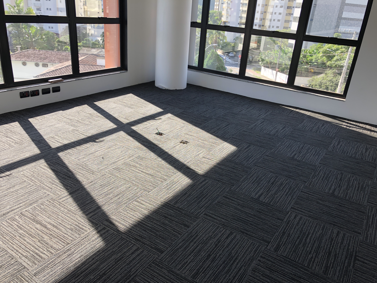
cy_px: 142
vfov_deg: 49.7
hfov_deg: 63.4
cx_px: 188
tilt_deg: -22.1
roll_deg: -4.8
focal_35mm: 28
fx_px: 305
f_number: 1.8
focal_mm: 4
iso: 50
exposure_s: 1/120
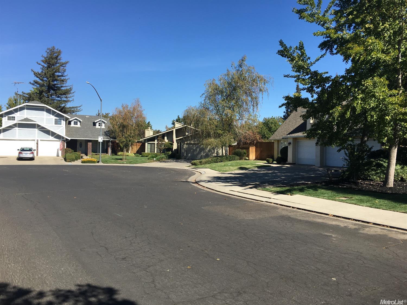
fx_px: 341
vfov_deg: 48.2
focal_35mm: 29
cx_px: 204
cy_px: 152
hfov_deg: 61.7
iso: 25
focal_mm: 4.15
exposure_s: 1/1479
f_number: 2.2
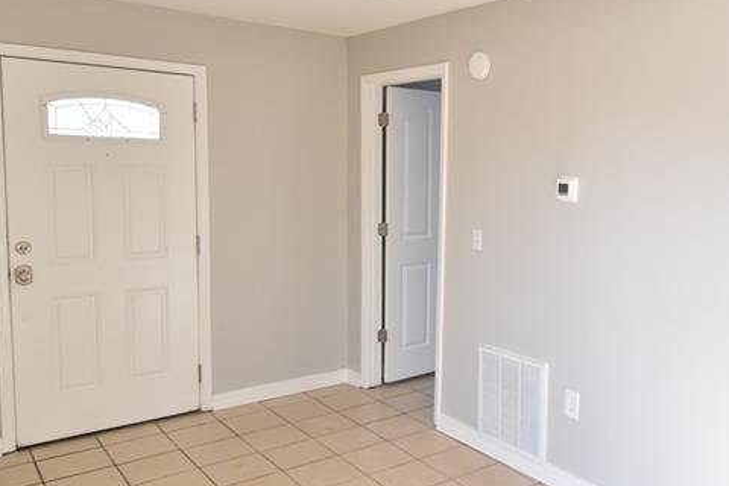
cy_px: 217
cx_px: 532
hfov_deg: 56.3
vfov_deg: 41.1
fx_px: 648
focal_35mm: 32
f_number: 3.5
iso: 800
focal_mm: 10
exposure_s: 1/250
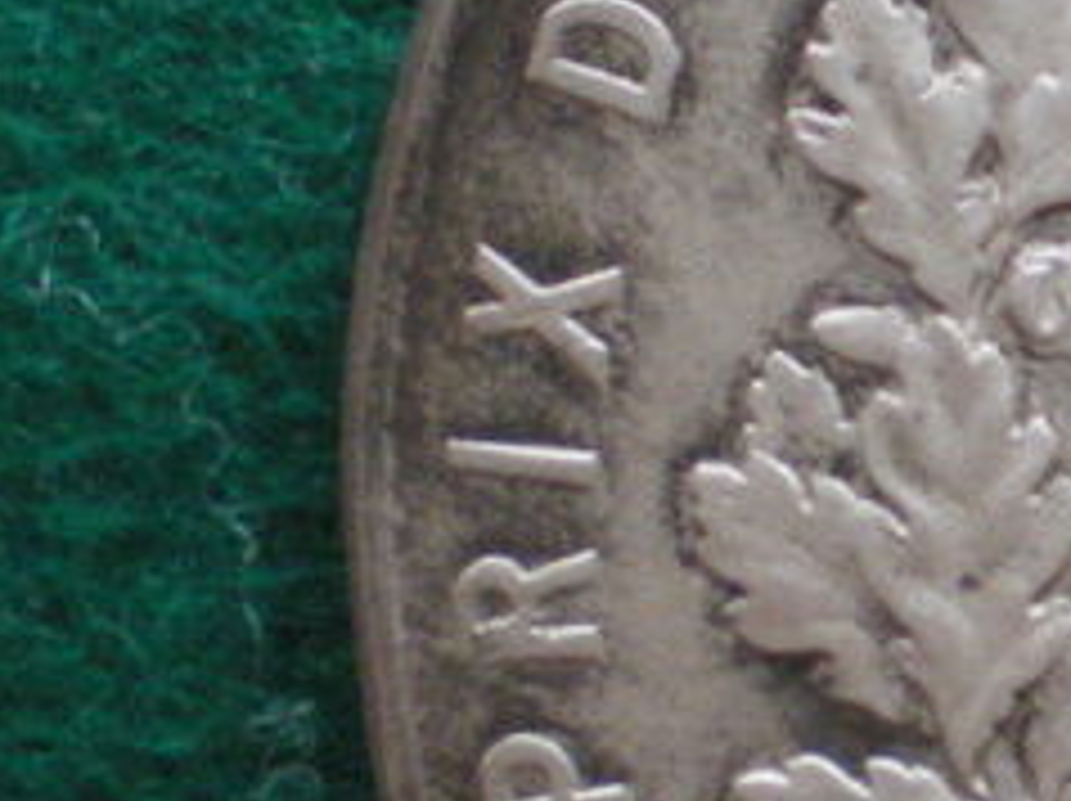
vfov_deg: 9.3
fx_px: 4945
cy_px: 346
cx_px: 1593
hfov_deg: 11.8
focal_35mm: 160
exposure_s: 1/20
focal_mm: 6.3
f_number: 3.1
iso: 400
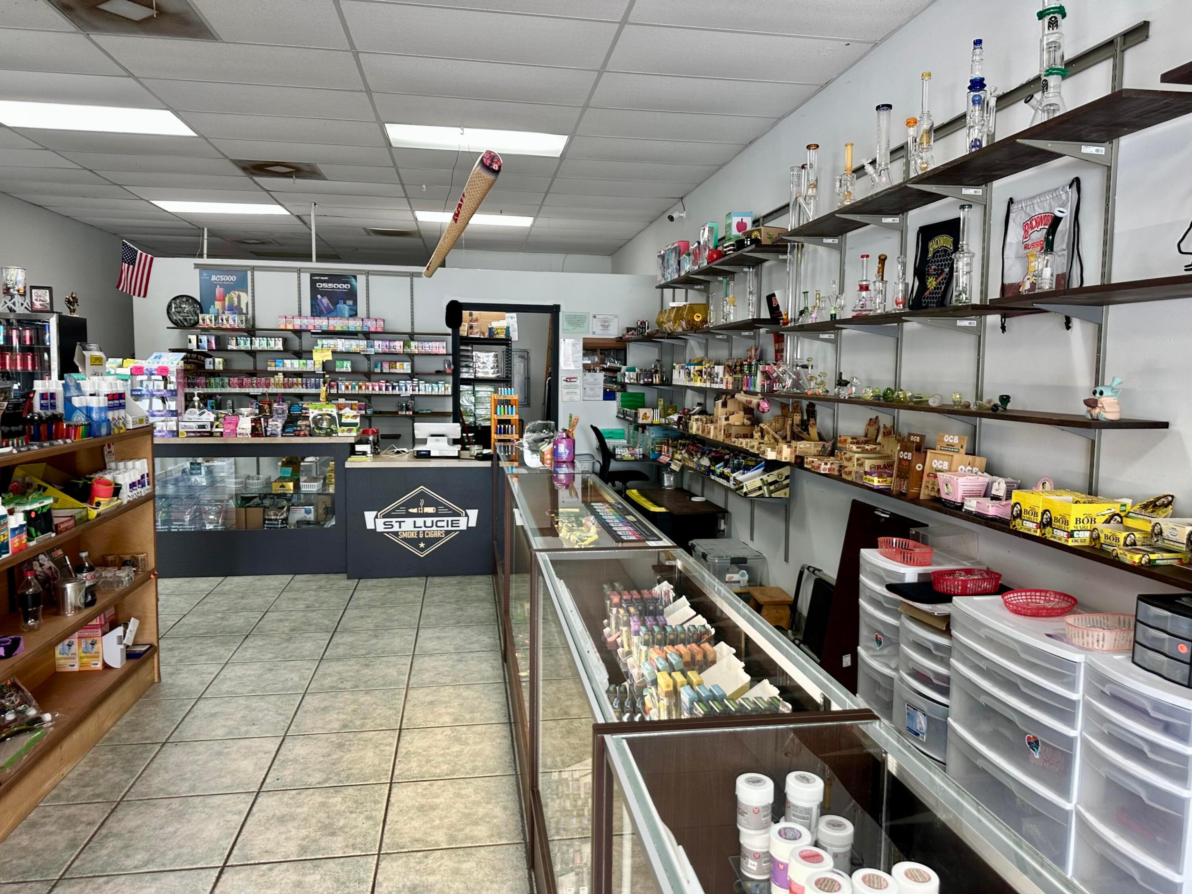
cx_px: 596
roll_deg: -0.8
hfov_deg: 71.6
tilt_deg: -4.5
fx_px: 826
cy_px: 447
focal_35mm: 24
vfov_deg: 56.8
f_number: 1.78
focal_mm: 6.86
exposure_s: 1/60
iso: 125
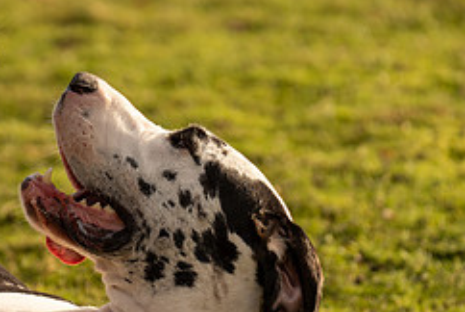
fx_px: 6194
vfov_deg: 2.9
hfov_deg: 4.3
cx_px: -21
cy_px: 134
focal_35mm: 479
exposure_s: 1/3200
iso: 200
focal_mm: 200
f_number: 3.5
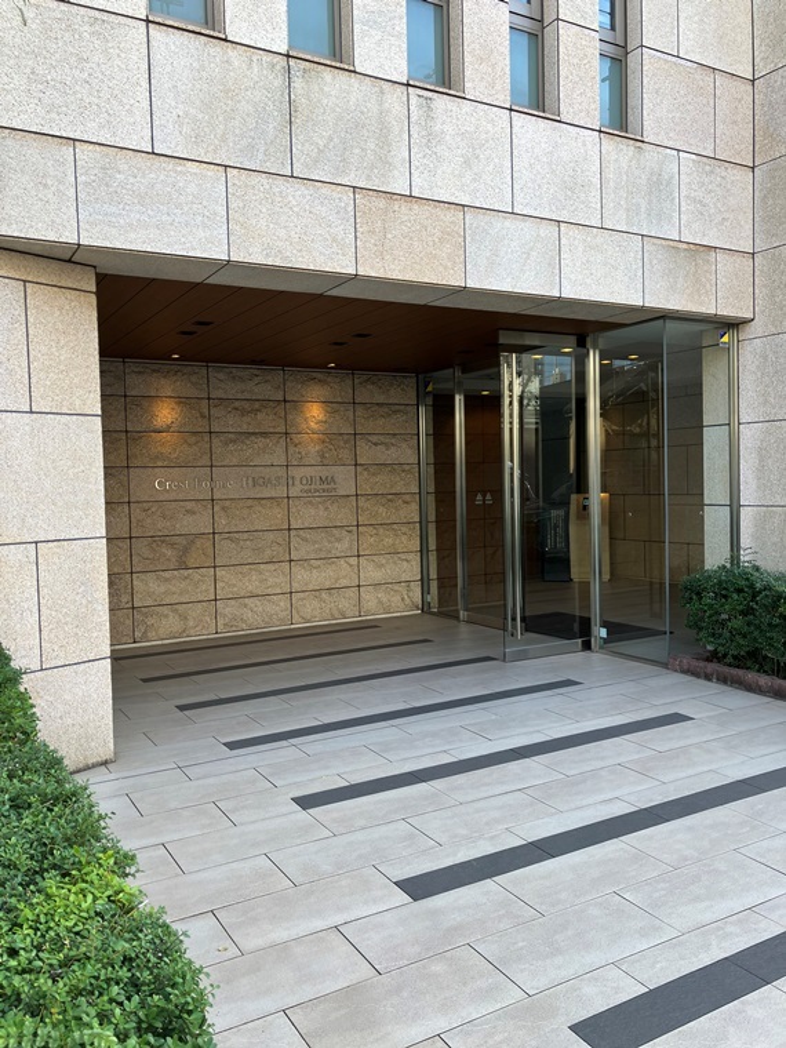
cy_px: 524
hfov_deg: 49.7
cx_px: 393
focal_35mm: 28
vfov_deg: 63.4
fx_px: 848
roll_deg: +0.6
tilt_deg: -2.1
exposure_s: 1/121
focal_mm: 3.99
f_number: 1.8
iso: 25
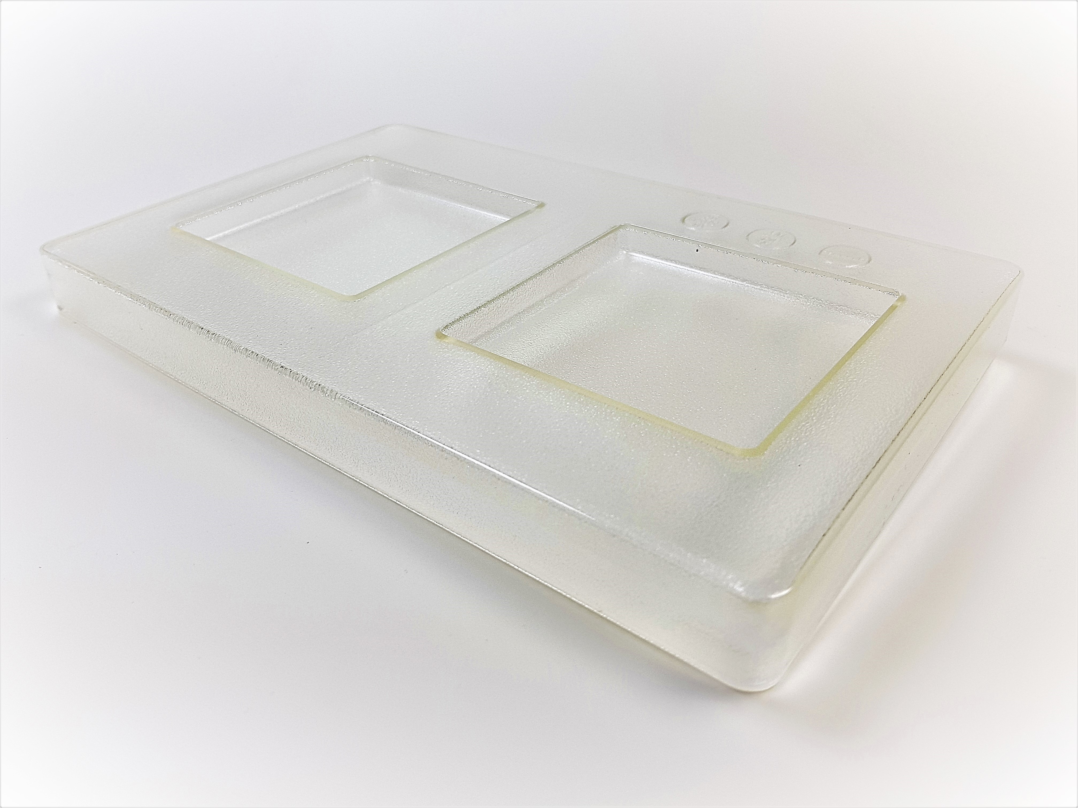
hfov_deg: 67.3
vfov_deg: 53.1
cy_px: 404
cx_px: 539
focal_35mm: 26
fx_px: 810
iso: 40
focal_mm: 4.2
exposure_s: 1/205
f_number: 1.7
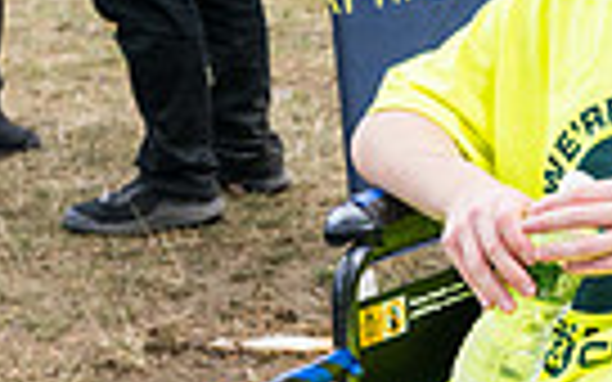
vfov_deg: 10.0
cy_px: 61
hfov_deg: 14.9
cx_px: 932
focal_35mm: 130
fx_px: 2168
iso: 450
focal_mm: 30
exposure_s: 1/500
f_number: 4
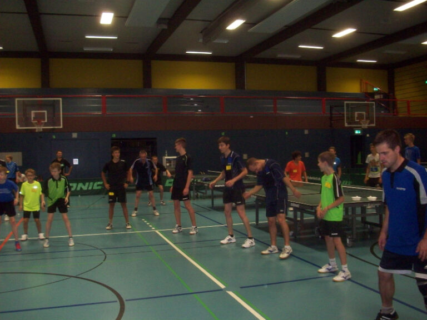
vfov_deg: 38.7
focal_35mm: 37
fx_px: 456
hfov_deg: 50.1
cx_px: 214
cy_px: 160
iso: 200
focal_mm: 6.2
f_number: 2.8
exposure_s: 1/45
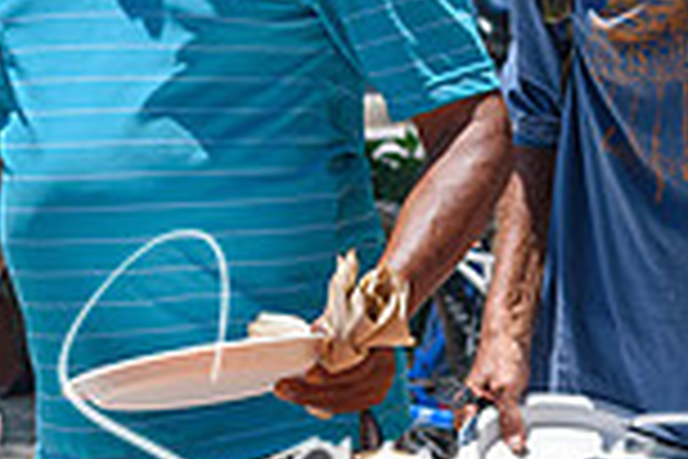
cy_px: 56
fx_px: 7587
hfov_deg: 5.2
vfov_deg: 3.5
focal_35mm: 397
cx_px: 630
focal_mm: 70
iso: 200
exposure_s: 1/800
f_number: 7.1
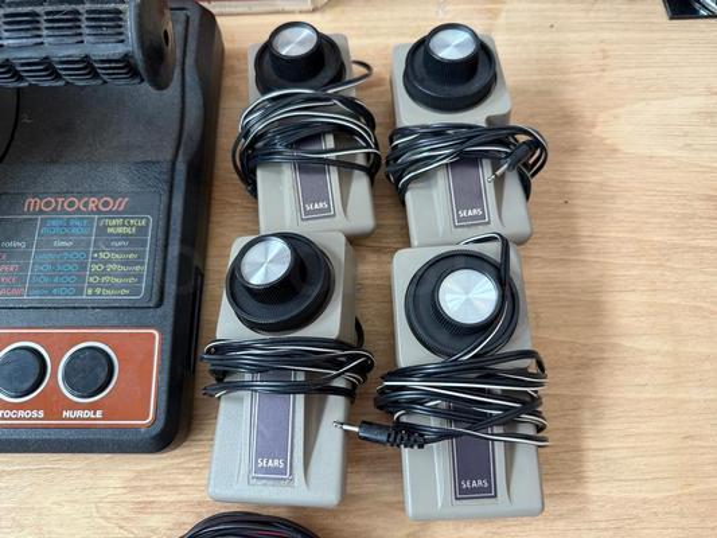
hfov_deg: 71.6
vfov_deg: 56.8
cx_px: 358
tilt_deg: -69.7
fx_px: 497
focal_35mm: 24
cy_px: 269
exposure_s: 1/60
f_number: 1.78
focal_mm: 6.76
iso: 250
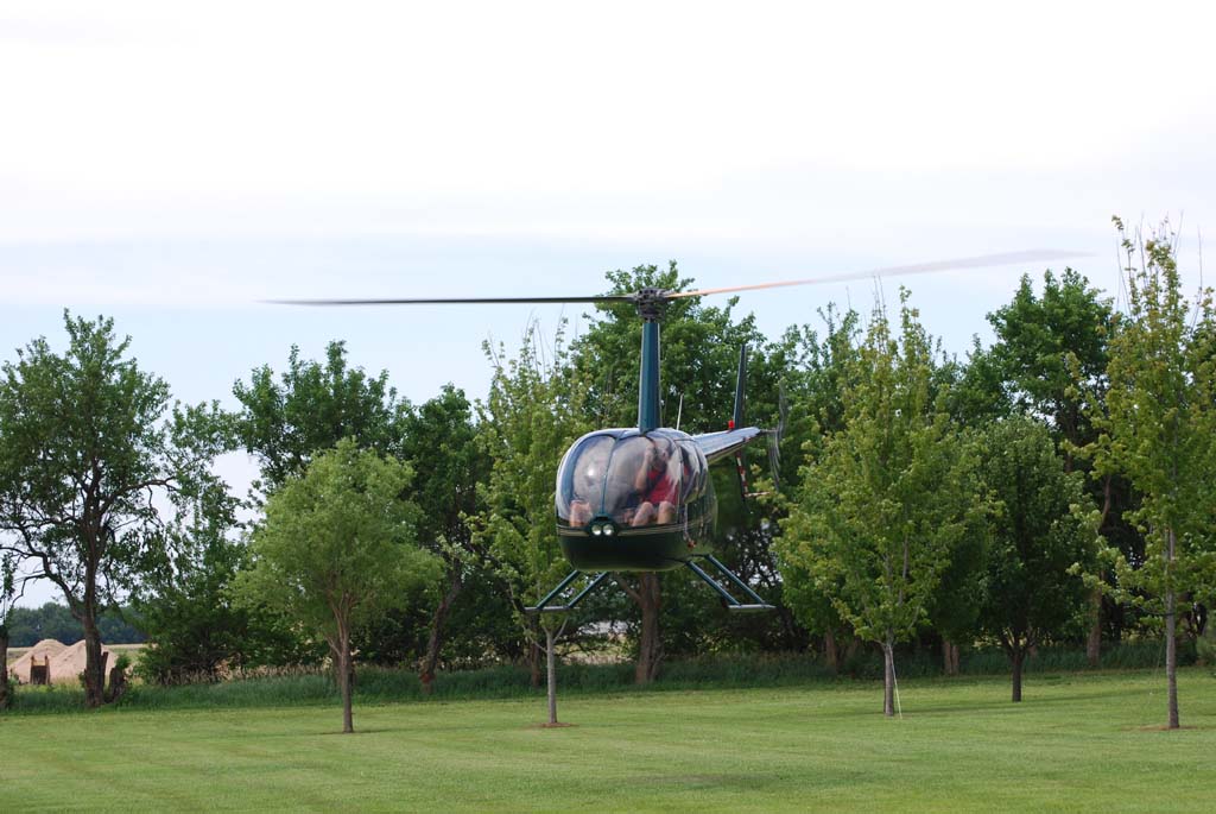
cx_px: 608
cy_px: 407
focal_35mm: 138
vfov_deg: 10.0
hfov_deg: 14.8
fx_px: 4666
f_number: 7.1
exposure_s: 1/200
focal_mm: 92
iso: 100
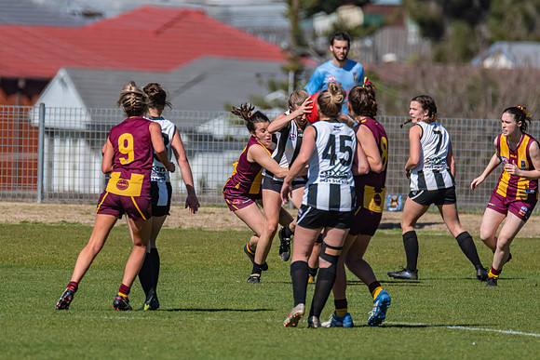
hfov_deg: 2.0
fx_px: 15219
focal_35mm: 1014
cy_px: 197
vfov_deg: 1.4
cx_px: 236
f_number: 8
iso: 800
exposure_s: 1/5000
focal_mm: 600
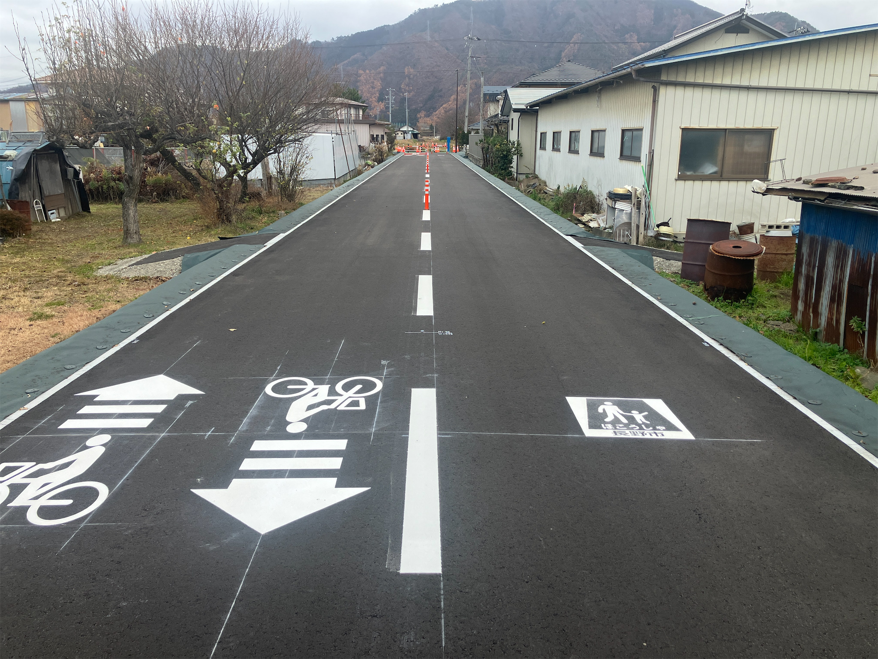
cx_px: 439
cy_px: 330
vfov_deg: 49.7
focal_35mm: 28
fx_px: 710
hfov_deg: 63.4
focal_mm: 3.99
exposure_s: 1/344
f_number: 1.8
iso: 32
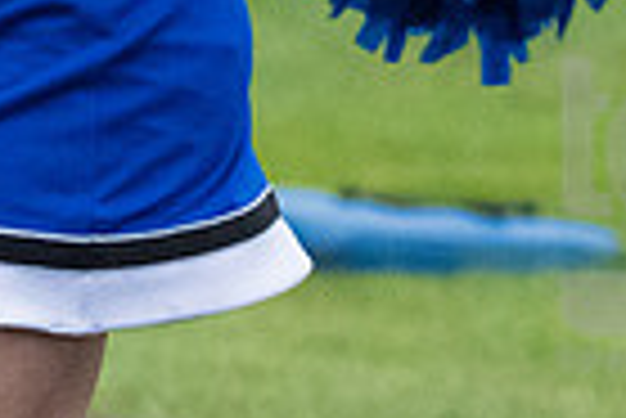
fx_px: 23934
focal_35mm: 1375
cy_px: -414
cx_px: 59
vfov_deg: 1.0
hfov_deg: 1.5
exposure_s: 1/2000
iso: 6400
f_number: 5.6
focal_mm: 220
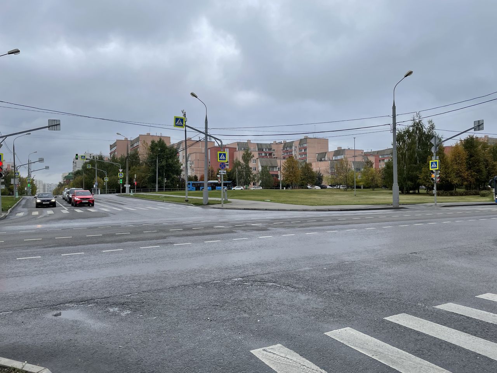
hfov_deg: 67.3
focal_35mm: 26
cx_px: 248
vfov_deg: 53.1
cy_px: 186
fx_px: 373
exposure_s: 1/910
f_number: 1.6
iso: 32
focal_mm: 4.2
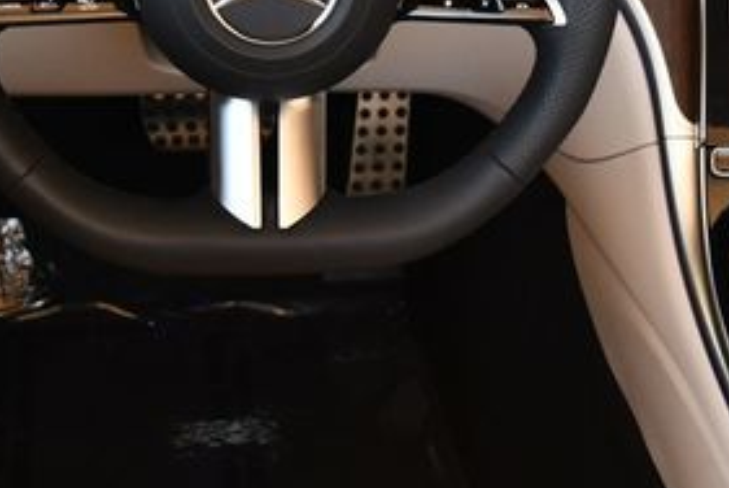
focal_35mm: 82
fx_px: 1662
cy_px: -36
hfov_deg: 24.5
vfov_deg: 16.2
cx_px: 521
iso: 450
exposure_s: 1/250
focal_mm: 18
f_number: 3.5
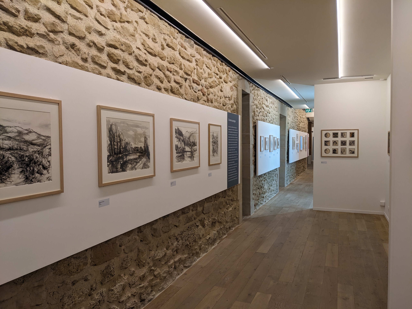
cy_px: 154
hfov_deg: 65.3
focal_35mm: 27
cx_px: 206
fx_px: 321
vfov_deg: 51.4
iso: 95
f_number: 1.73
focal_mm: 4.38
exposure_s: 1/49.9
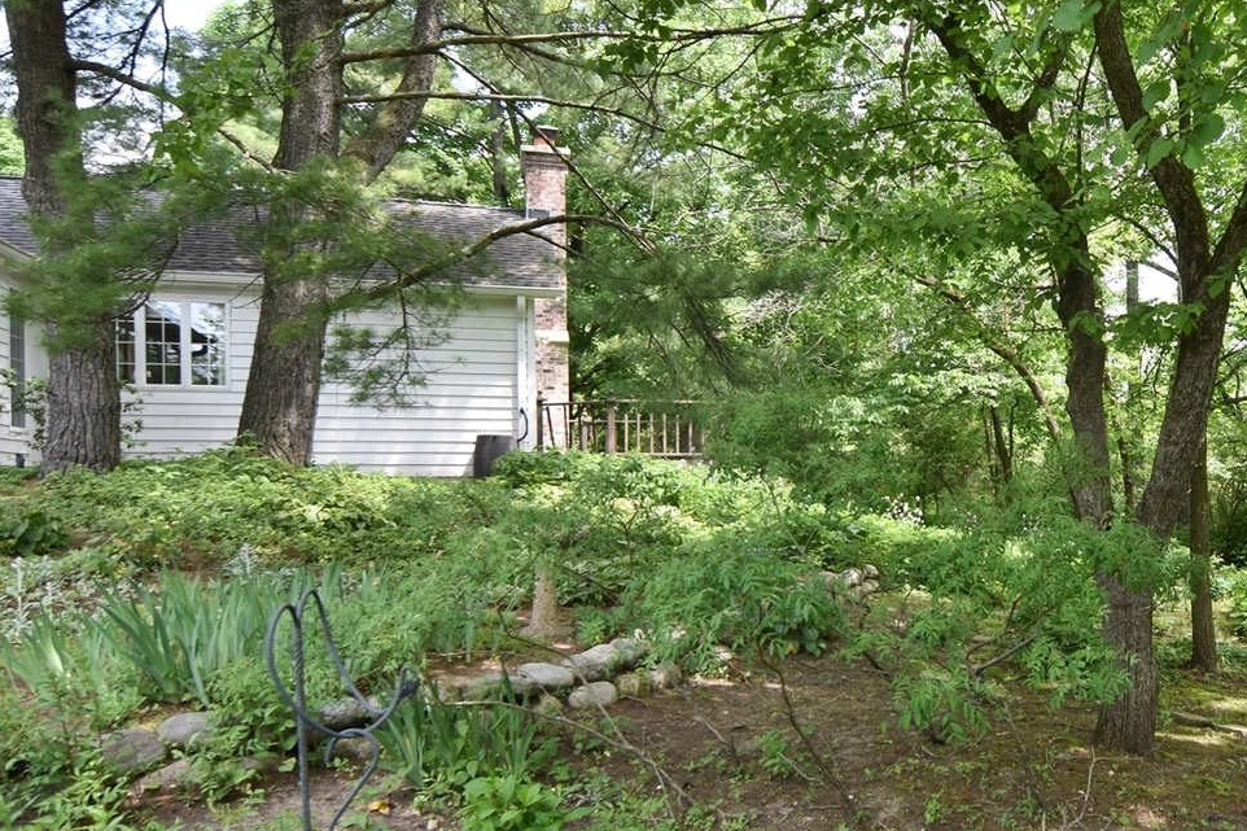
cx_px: 935
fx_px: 1137
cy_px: 487
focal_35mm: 33
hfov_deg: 54.8
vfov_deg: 40.0
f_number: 6.7
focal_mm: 13
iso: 400
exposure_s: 1/180
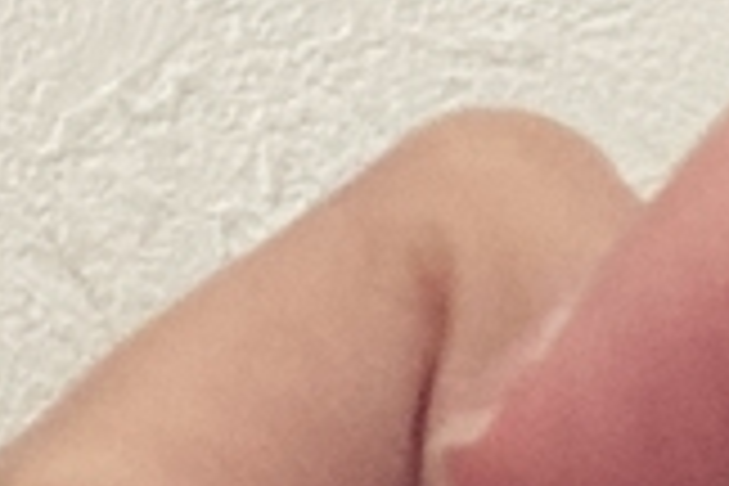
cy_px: -590
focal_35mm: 247
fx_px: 5001
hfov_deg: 8.1
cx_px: -495
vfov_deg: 5.4
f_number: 2.2
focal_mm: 2.87
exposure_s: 1/30
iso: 500
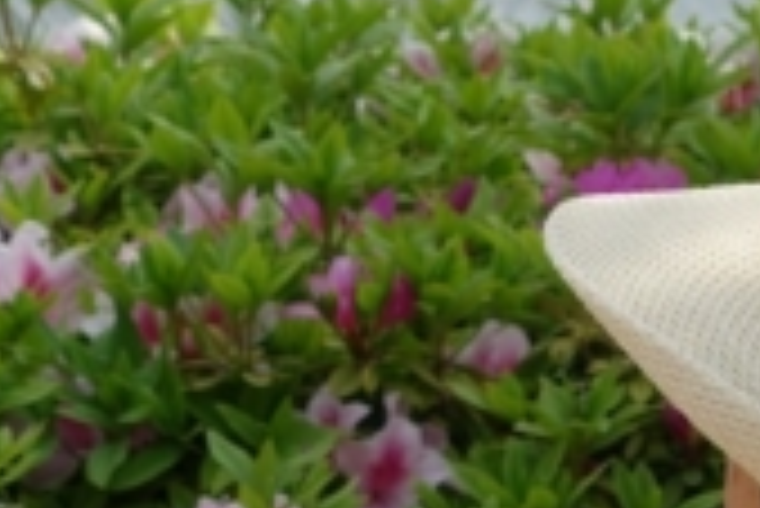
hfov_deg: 6.0
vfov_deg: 4.0
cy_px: -207
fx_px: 7205
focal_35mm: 341
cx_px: 355
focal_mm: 26.89
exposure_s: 1/400
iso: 125
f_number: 5.6
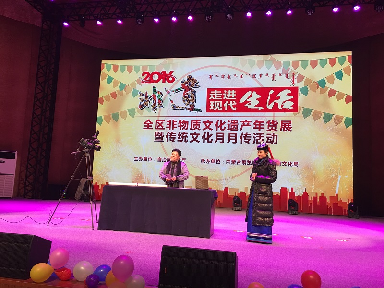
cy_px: 144
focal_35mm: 29
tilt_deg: +8.0
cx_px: 192
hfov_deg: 61.7
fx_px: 322
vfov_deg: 48.2
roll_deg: -3.6
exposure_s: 1/33
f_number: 2.2
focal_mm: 4.15
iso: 50
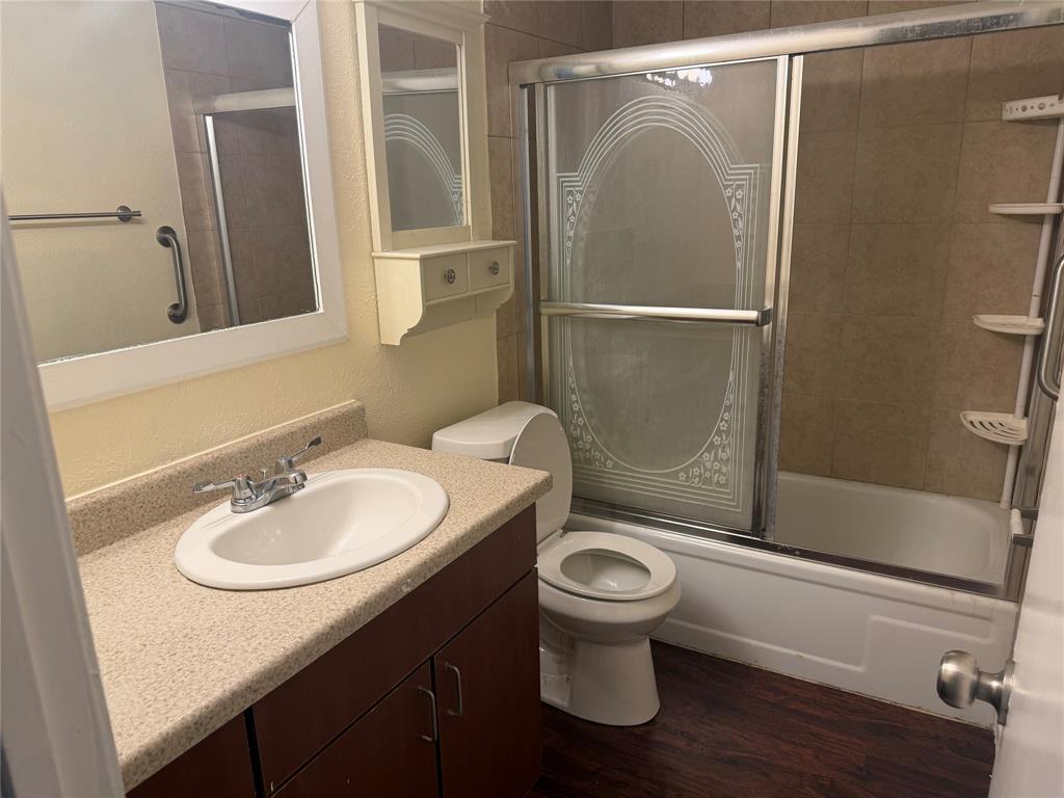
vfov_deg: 56.8
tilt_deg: -16.2
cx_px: 532
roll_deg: +1.5
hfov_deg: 71.6
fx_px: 738
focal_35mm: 24
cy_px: 399
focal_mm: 6.76
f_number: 1.78
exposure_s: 1/120
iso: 100
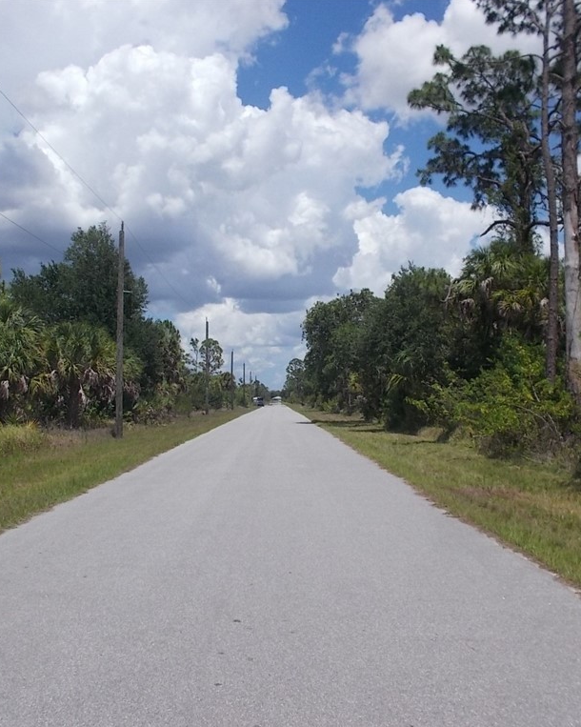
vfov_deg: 47.9
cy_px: 363
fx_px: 817
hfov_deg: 39.1
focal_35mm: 38
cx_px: 276
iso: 80
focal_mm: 4.1
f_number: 3.3
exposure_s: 1/1499
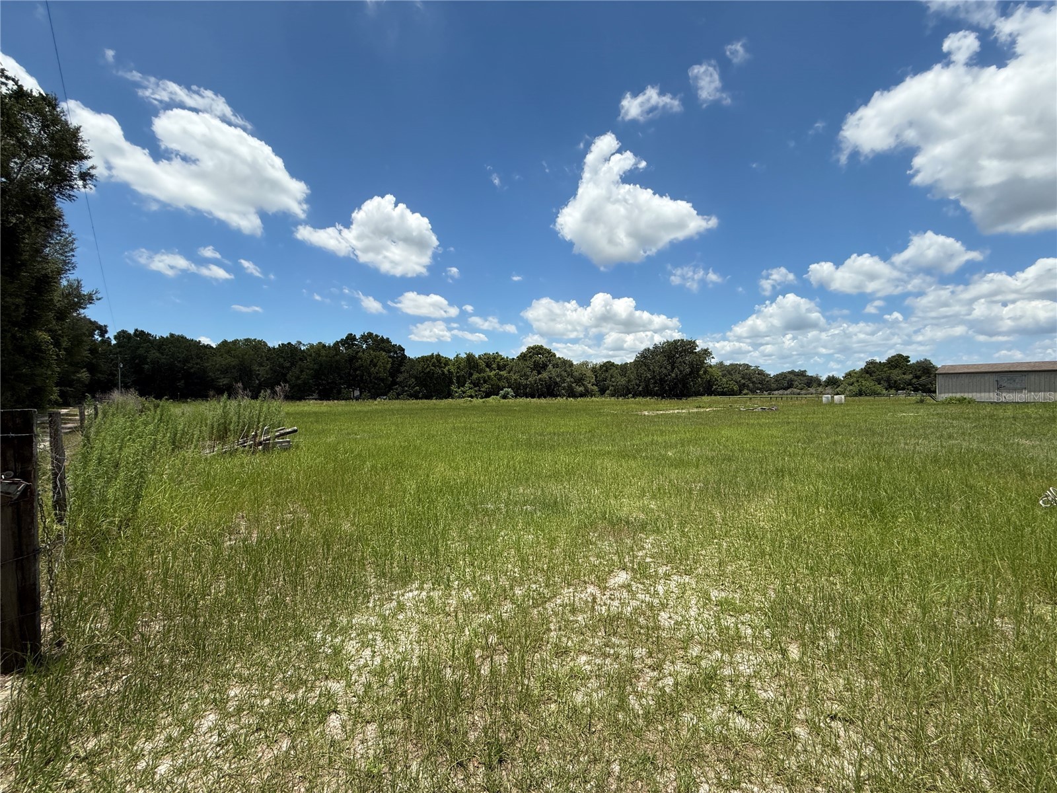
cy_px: 396
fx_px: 427
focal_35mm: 14
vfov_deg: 85.7
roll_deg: +0.1
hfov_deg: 102.1
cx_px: 528
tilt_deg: +0.4
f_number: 2.2
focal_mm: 2.22
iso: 50
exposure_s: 1/2611
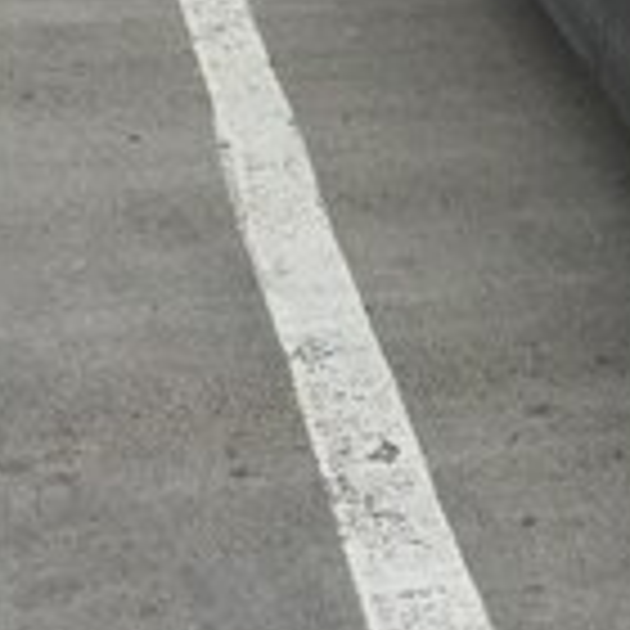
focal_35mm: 91
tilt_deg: -14.2
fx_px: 1874
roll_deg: -3.3
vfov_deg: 18.1
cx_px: 814
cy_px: -126
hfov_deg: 17.9
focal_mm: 4.15
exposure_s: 1/100
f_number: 2.2
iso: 40
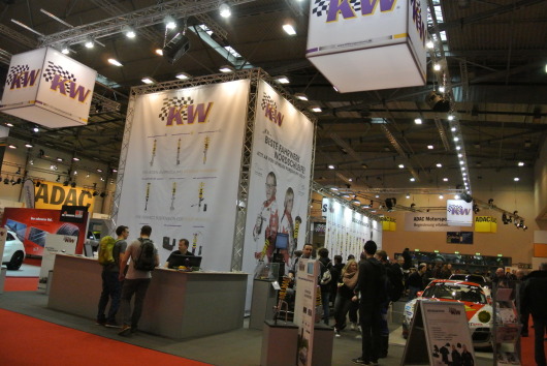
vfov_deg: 48.0
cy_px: 183
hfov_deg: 67.4
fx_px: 410
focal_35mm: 27
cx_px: 274
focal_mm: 10
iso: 1100
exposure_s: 1/500
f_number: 3.5
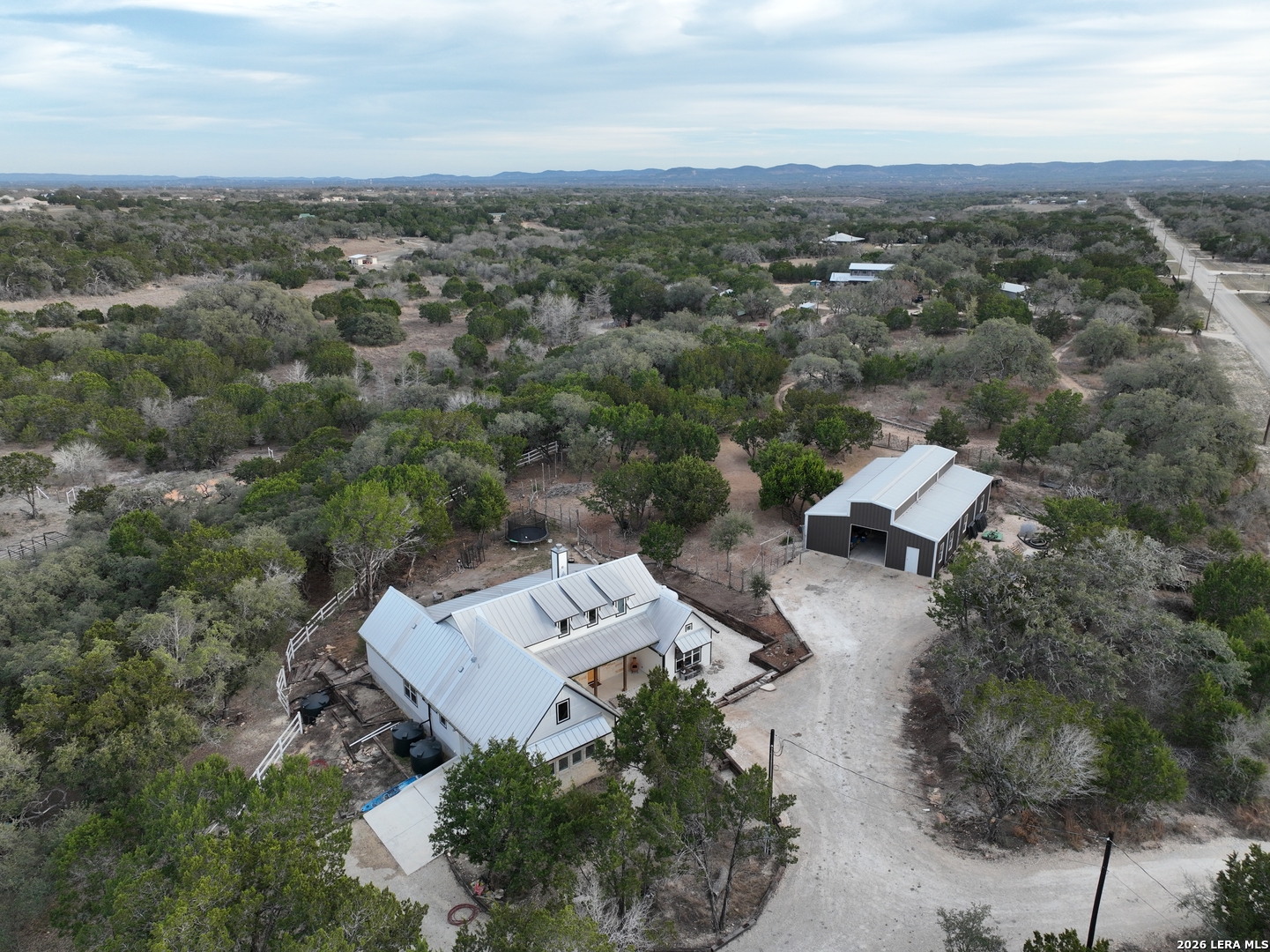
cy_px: 476
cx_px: 635
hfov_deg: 71.6
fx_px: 880
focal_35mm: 24
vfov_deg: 56.8
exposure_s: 1/500
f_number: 2.8
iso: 160
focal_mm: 12.29
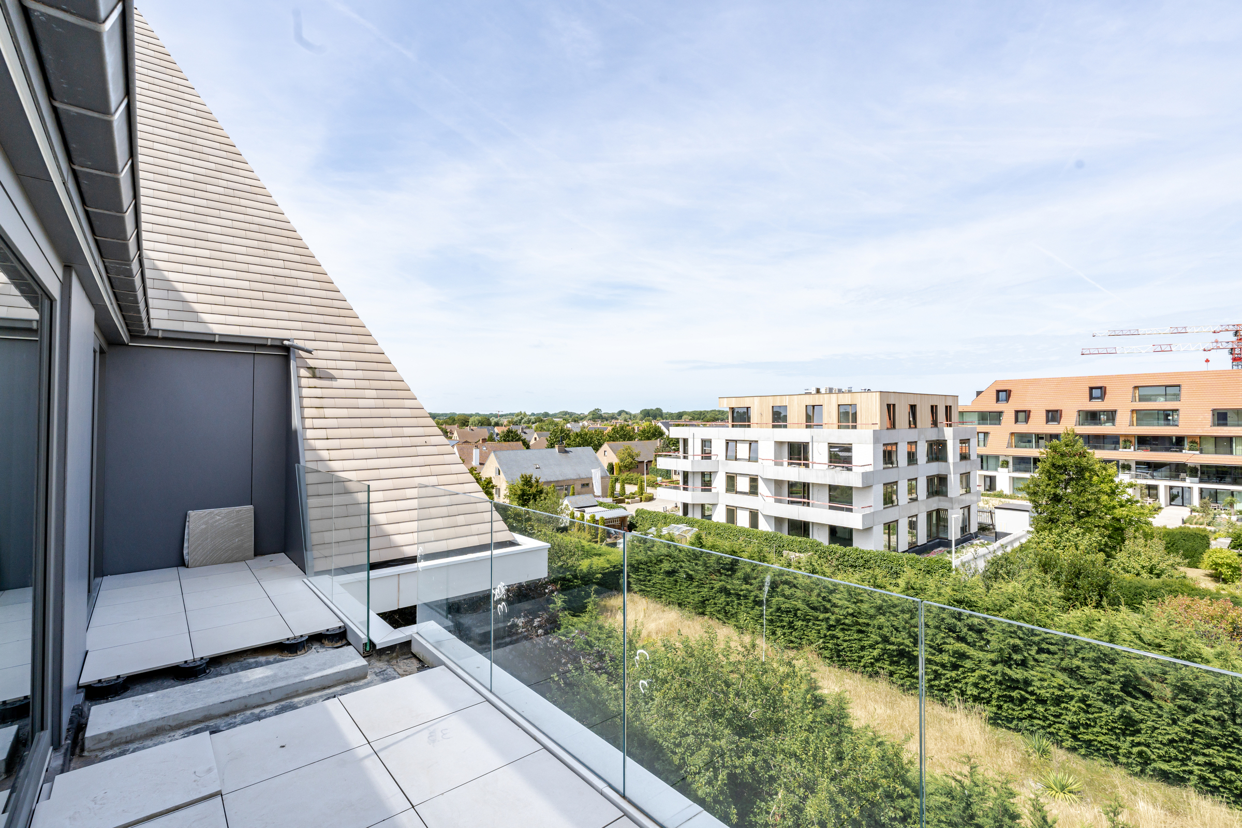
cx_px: 621
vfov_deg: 70.4
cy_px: 414
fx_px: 586
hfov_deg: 93.3
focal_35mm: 17
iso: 250
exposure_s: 1/250
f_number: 11
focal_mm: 17
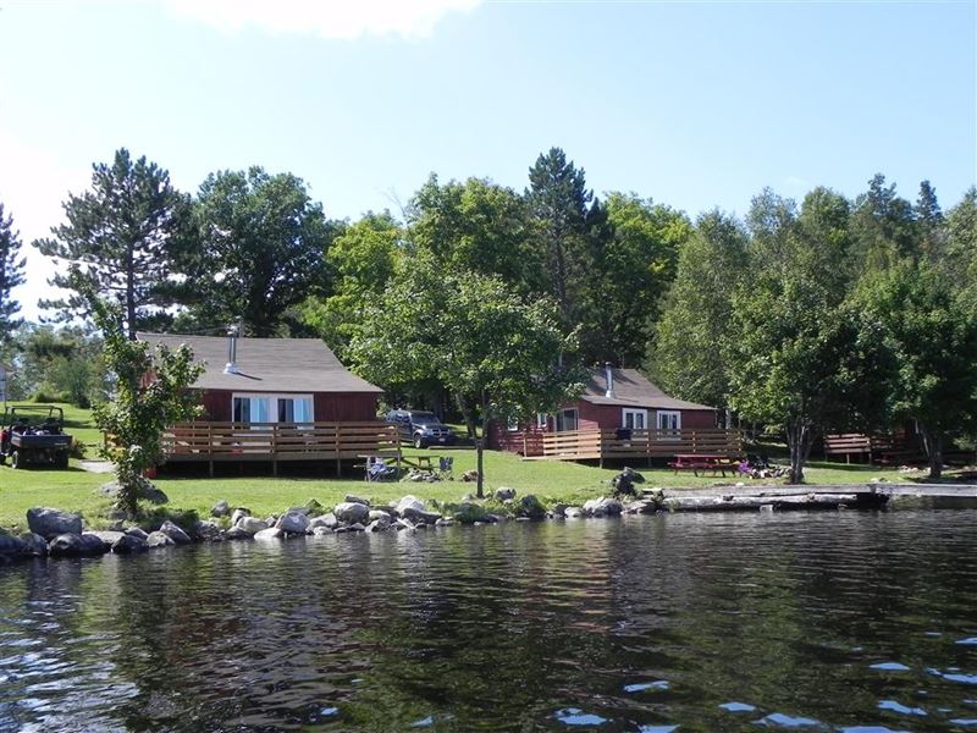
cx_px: 488
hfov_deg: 45.8
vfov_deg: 35.1
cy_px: 366
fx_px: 1157
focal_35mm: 41
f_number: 5.6
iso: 160
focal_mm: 7.3
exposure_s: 1/297
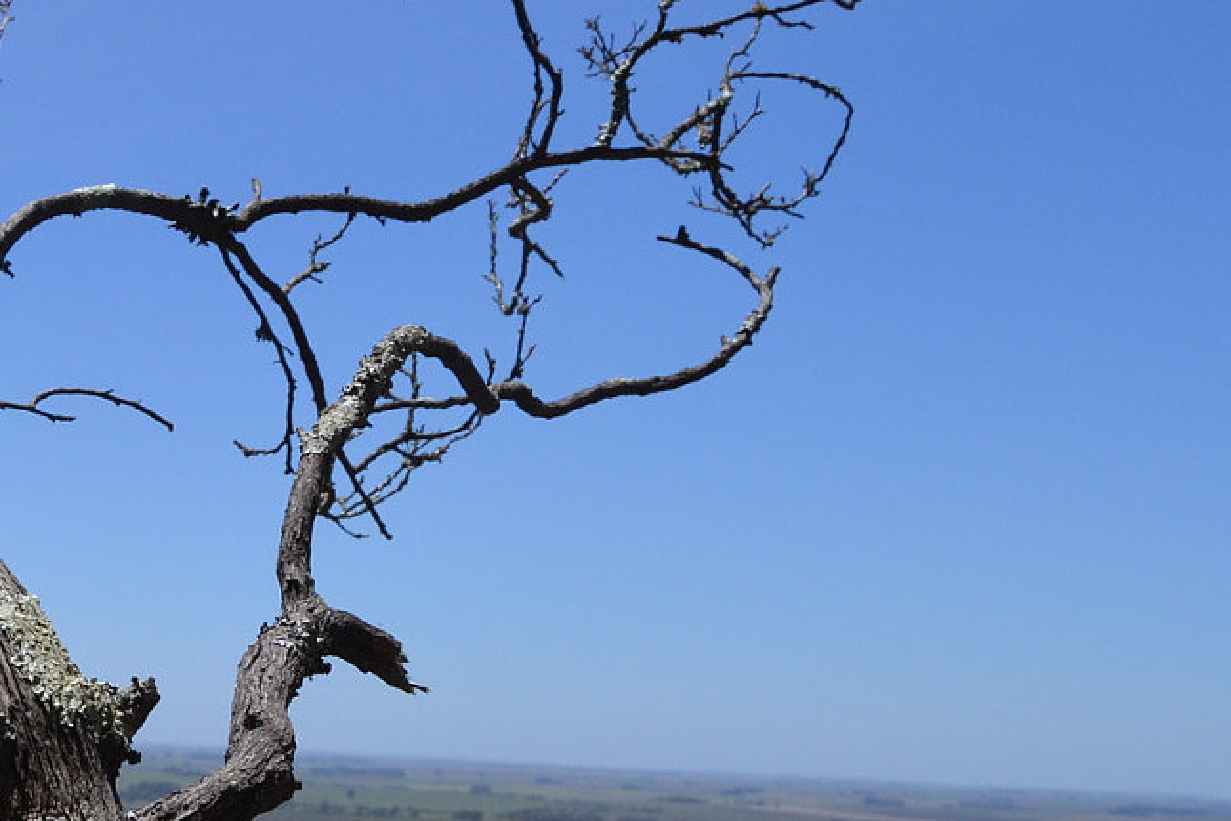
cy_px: 447
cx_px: -183
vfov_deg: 20.3
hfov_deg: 27.1
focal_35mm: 67
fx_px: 2291
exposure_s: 1/640
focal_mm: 18
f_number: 13
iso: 400
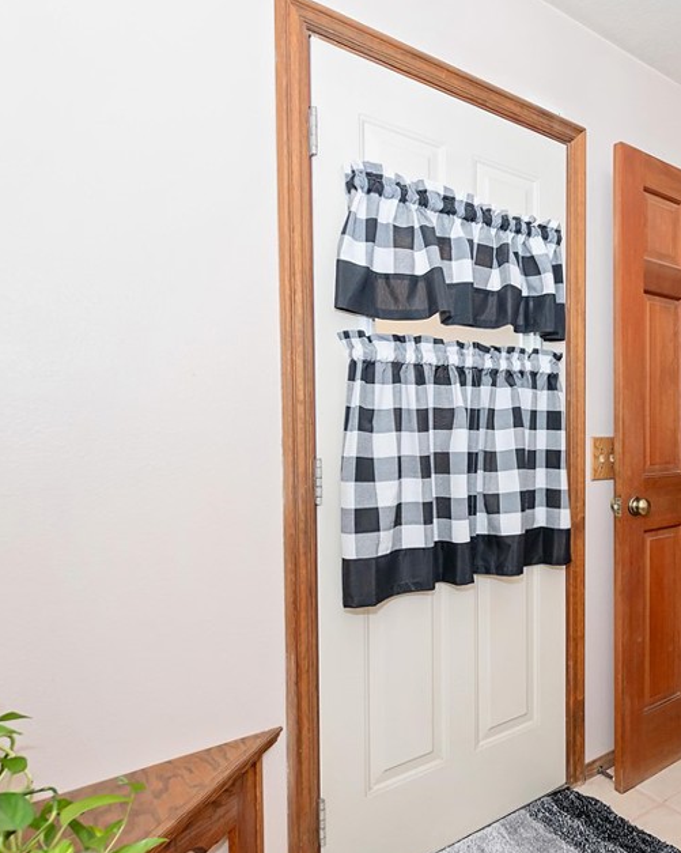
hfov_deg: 53.6
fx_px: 580
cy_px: 440
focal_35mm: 23
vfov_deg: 72.6
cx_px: 606
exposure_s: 1/60
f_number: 5.6
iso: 320
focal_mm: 10
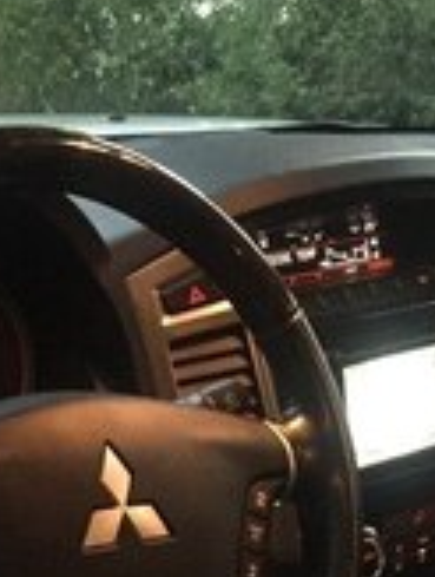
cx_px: 149
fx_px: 1469
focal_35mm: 88
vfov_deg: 20.2
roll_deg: -3.2
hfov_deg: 16.8
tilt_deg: -30.7
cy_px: 765
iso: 500
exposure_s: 1/17
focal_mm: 4.15
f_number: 2.2
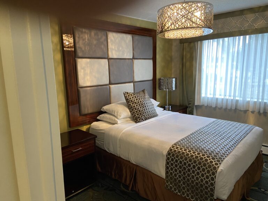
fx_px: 201
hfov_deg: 67.3
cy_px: 100
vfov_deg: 53.1
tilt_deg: -11.7
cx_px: 134
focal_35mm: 26
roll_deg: +2.1
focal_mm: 4.25
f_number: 1.8
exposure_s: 1/60
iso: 320
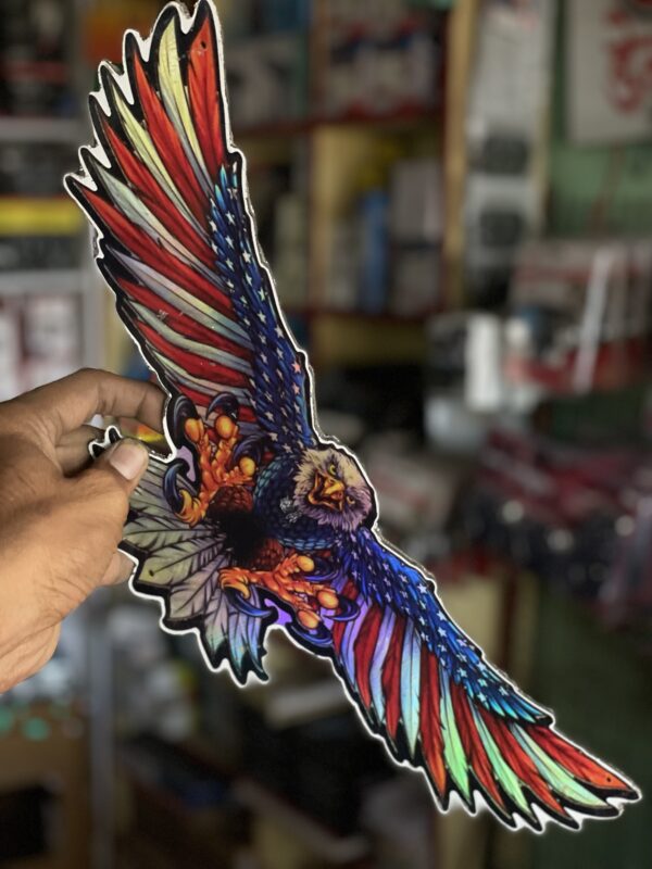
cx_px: 326
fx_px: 1306
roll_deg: -0.2
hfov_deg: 28.0
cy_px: 434
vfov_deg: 36.8
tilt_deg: -7.2
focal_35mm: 52
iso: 250
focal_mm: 6
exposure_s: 1/90
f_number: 2
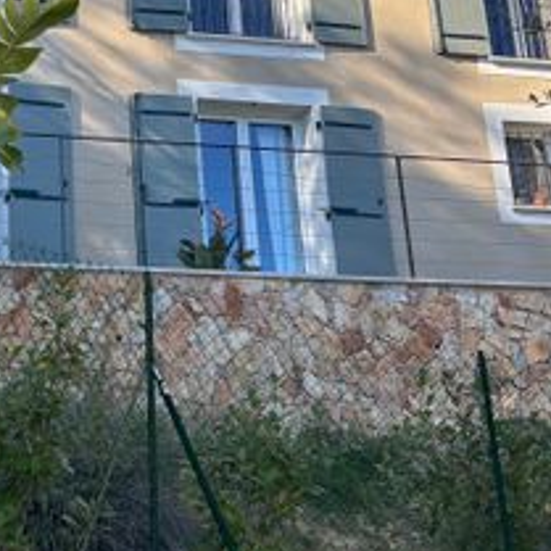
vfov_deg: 25.5
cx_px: 40
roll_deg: +0.4
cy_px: 84
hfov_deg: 25.2
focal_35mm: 66
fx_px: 1189
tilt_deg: +19.4
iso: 50
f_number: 1.6
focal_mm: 5.96
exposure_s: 1/1027
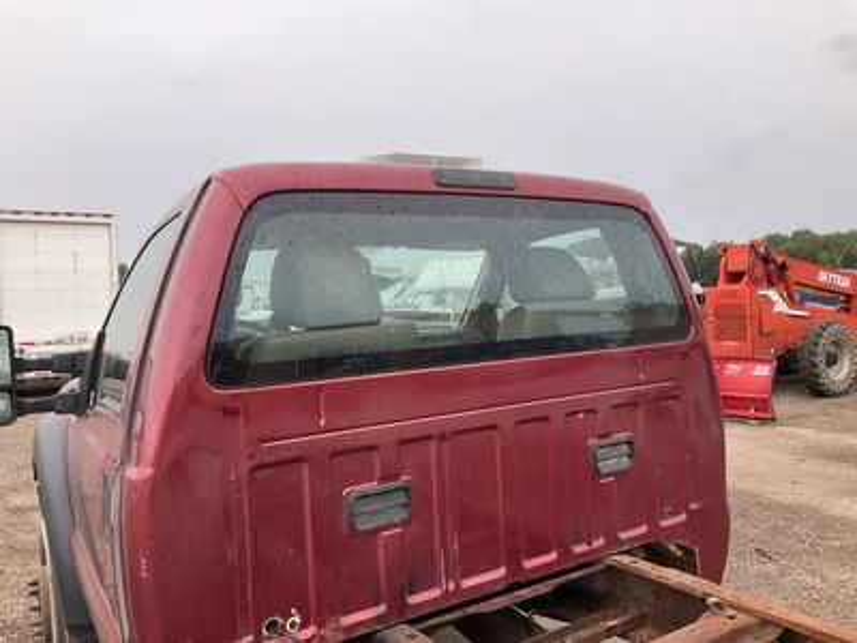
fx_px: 718
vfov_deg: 48.2
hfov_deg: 61.7
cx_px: 428
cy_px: 322
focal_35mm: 29
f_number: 1.8
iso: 20
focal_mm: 3
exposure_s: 1/140
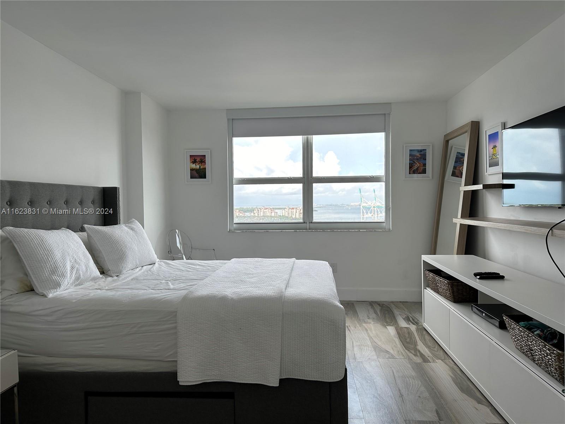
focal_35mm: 24
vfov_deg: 56.8
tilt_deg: -0.8
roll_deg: -0.1
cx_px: 282
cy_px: 212
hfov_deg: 71.6
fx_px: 392
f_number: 1.78
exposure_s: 1/475
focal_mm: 6.86
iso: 80
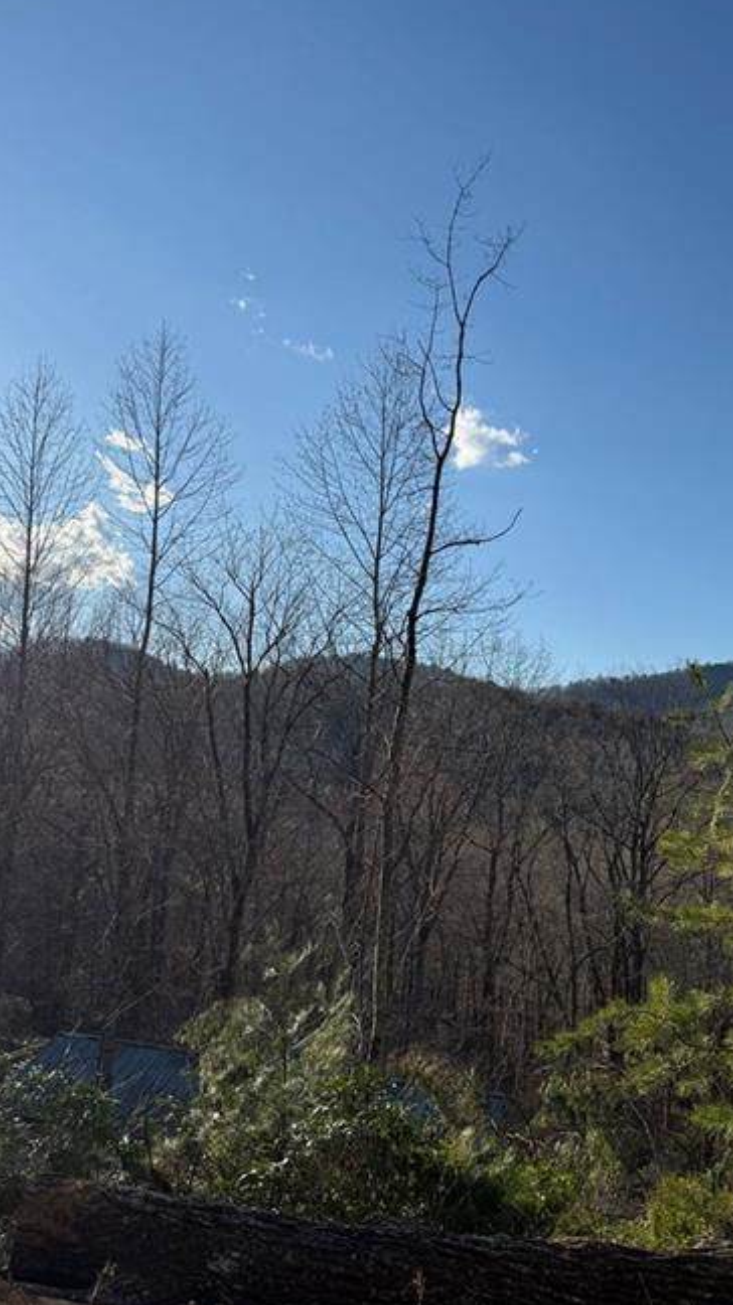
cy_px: 719
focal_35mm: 31
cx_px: 346
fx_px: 1072
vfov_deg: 62.5
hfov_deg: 37.7
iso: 80
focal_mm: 6.76
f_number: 1.78
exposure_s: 1/4975
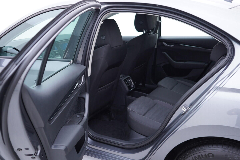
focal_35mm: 36
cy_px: 80
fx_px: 240
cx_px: 120
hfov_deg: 53.1
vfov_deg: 36.9
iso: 160
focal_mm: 24
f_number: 2.8
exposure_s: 1/40
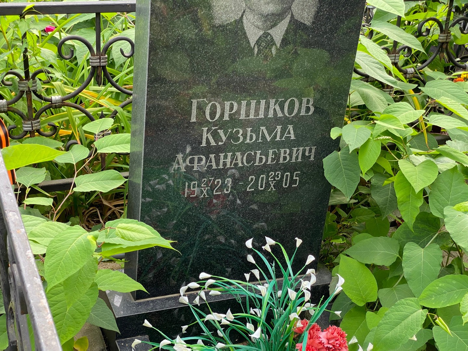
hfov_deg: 36.8
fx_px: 703
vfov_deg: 28.0
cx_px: 234
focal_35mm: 52
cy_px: 176
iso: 32
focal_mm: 6
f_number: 2
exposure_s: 1/122
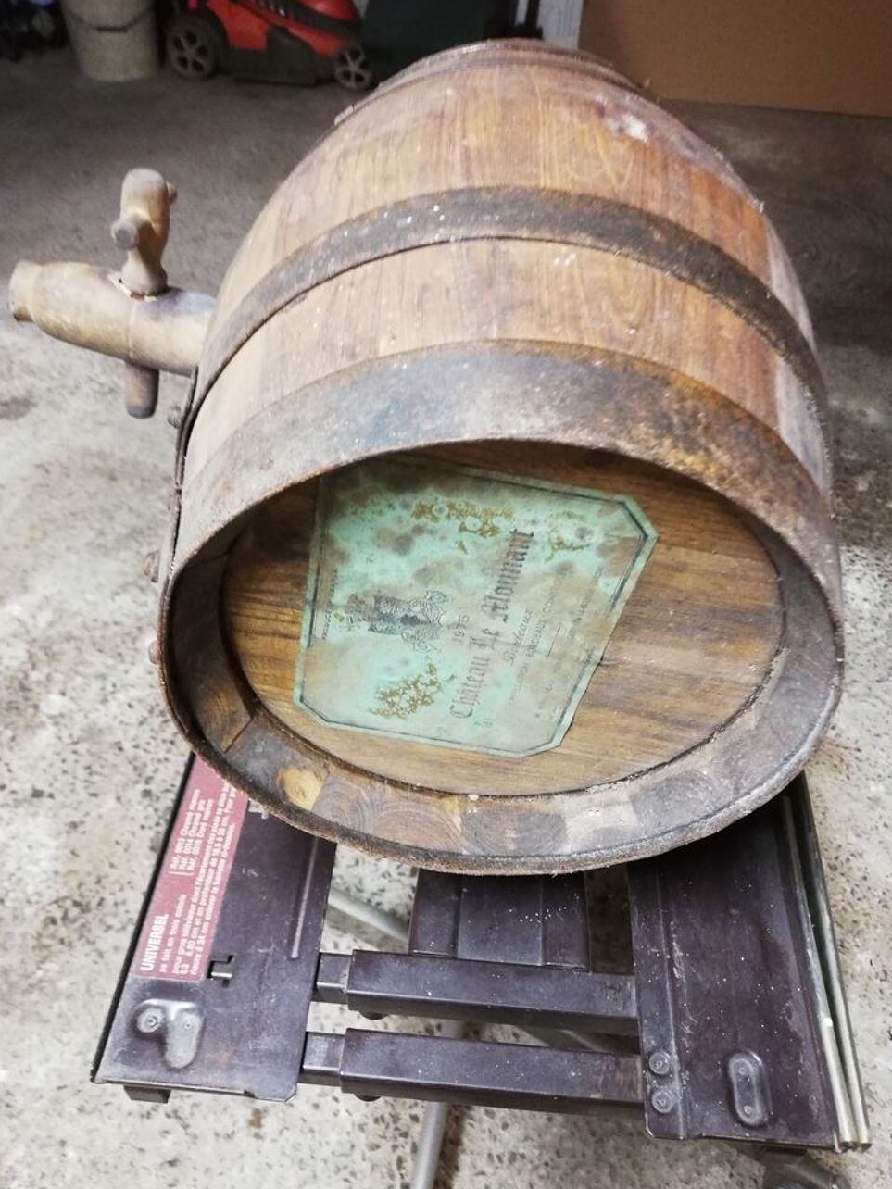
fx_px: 928
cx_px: 434
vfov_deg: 65.3
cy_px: 582
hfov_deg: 51.3
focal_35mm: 27
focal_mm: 3.81
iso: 640
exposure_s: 1/20
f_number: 2.2
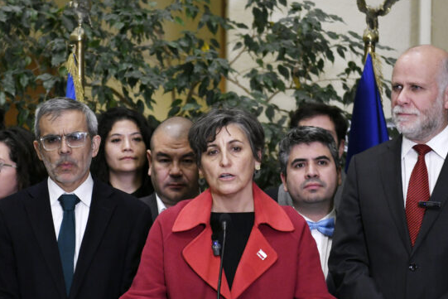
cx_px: 230
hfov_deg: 13.8
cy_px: 187
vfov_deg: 9.2
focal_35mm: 149
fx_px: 1855
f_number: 2.8
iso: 1600
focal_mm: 70
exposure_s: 1/125
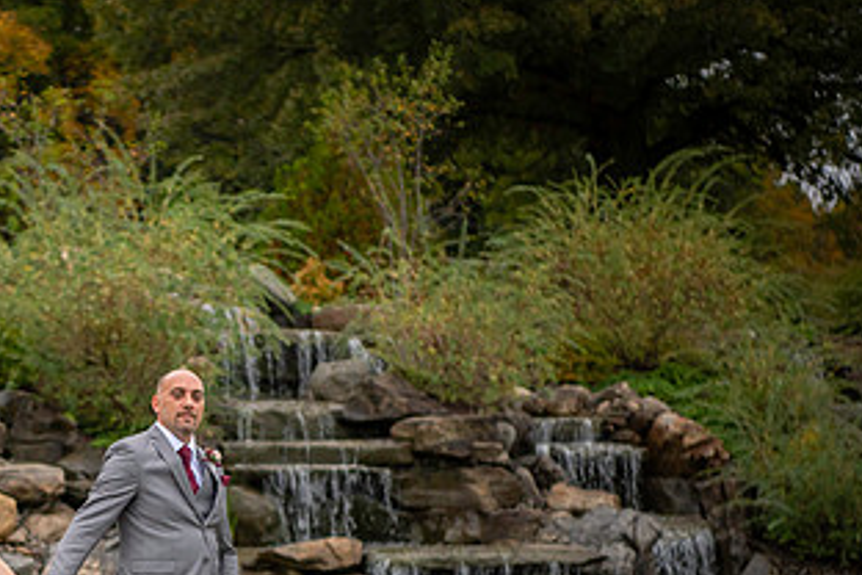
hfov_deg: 15.6
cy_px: 498
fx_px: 3113
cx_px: 88
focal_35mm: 130
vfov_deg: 10.5
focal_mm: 70
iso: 800
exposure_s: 1/2000
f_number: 2.8
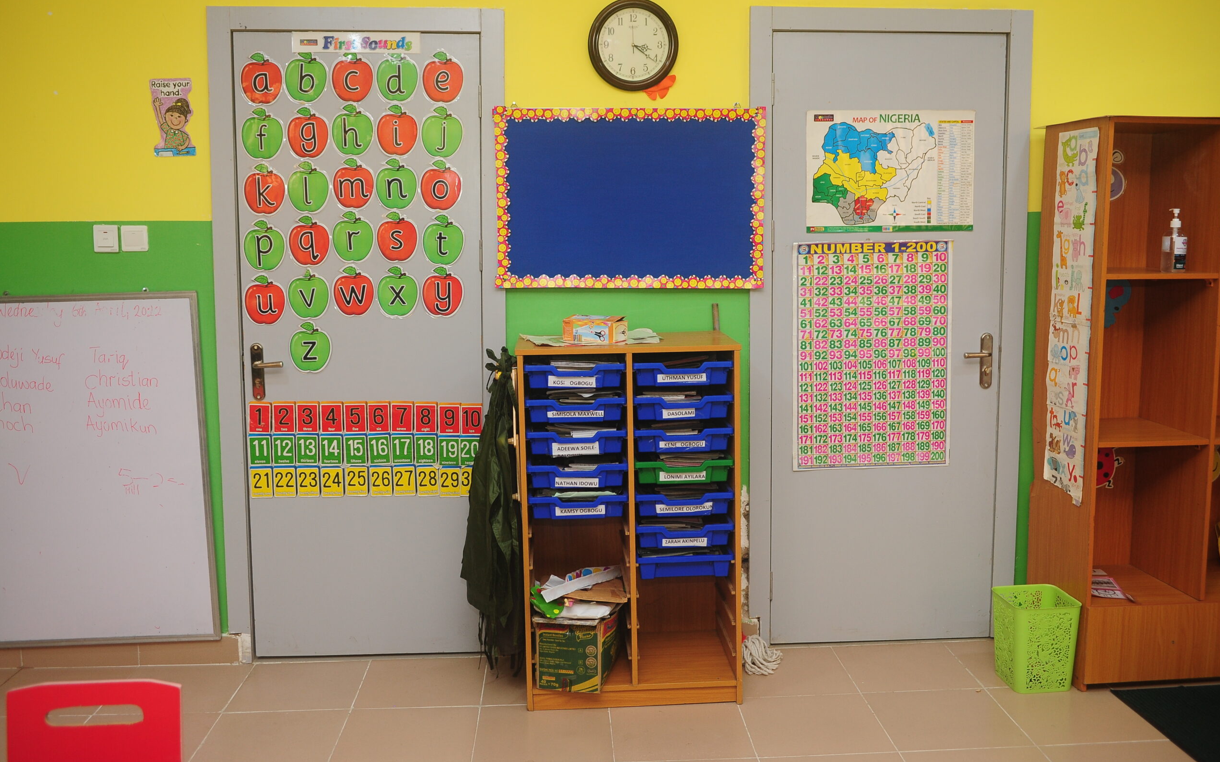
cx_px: 616
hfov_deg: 55.3
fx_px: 1164
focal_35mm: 35
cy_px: 353
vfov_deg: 36.3
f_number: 3.5
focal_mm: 34
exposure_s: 1/125
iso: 640
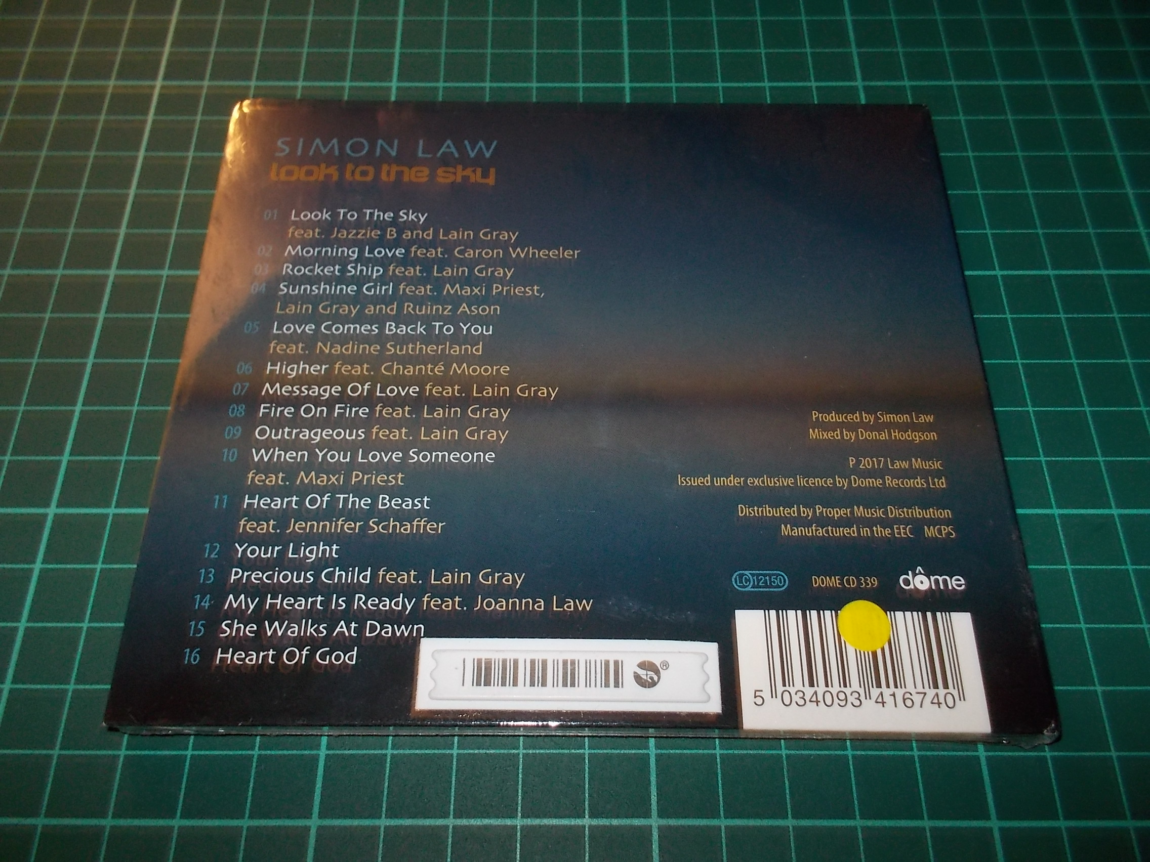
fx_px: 963
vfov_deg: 48.2
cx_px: 575
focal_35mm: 29
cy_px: 431
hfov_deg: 61.7
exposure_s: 1/30
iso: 200
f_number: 3.3
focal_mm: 4.1
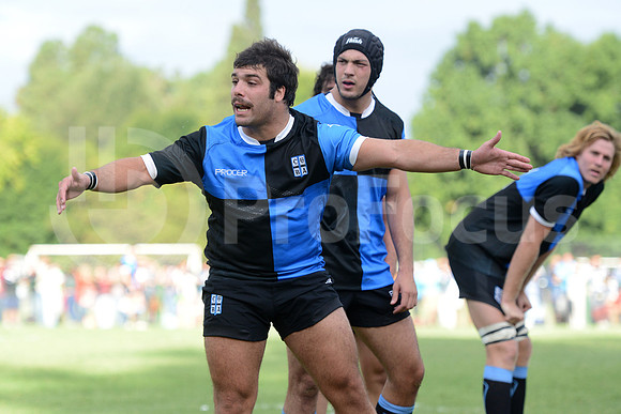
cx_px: 310
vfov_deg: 7.9
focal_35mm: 175
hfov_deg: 11.7
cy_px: 207
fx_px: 3019
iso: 800
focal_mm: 175
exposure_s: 1/800
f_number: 4
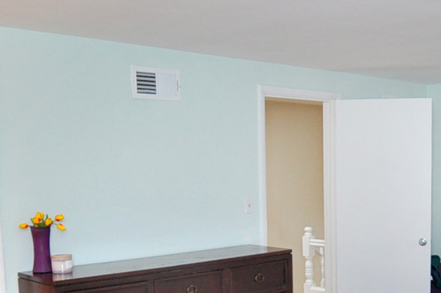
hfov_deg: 37.3
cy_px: 245
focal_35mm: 52
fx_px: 636
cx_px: 329
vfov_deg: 25.4
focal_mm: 10
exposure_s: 1/40
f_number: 5
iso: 400
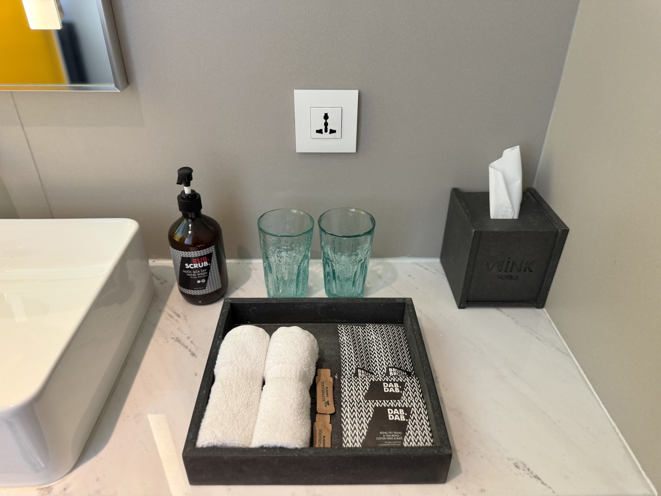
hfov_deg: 71.6
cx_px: 330
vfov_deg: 56.8
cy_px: 248
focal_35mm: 24
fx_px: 458
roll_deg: +0.0
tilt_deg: -31.1
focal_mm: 6.76
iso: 160
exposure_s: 1/76
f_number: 1.78
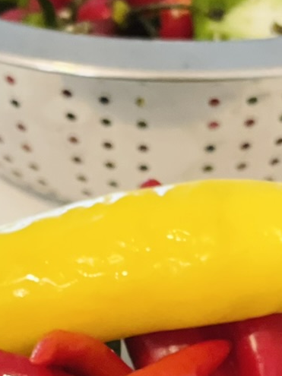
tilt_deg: -42.0
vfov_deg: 9.0
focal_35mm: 215
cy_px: 545
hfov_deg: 6.9
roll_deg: +1.0
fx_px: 2336
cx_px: 95
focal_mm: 6
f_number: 2
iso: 320
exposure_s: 1/33
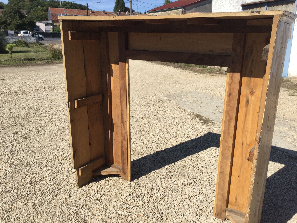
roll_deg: -3.1
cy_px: 112
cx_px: 148
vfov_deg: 45.4
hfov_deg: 58.4
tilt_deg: -16.6
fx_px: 266
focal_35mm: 31
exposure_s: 1/1456
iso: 25
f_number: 2.4
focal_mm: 3.3
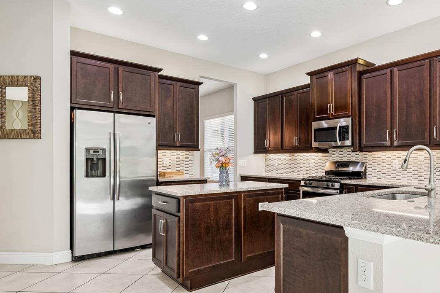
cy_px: 161
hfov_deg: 74.0
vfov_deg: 55.0
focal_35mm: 23
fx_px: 281
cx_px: 290
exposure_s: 1/15
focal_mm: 10
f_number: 7.1
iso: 100
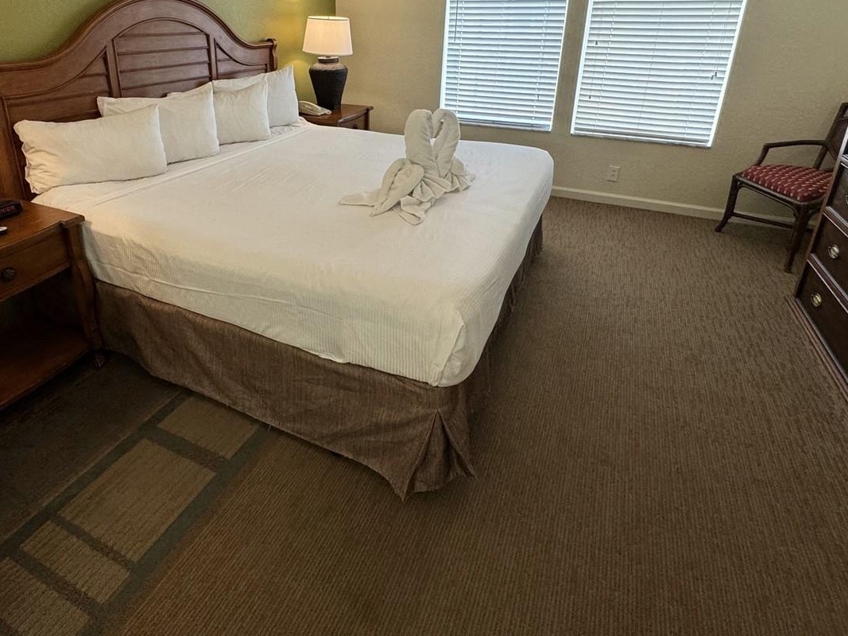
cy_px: 191
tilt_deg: -20.5
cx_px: 348
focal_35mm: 21
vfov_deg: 61.2
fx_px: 514
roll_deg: +0.0
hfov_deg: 78.3
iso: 160
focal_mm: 2.22
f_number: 2.2
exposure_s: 1/120
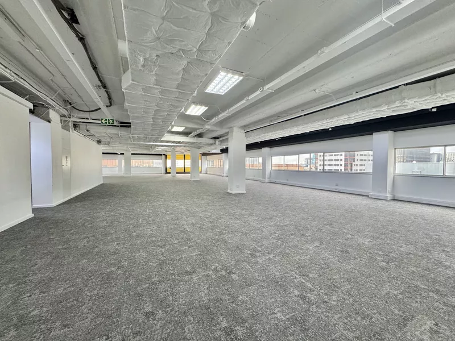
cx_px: 228
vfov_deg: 85.7
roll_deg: -1.1
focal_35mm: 14
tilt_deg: -1.3
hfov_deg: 102.1
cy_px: 170
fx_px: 184
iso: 250
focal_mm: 2.22
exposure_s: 1/50
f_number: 2.2
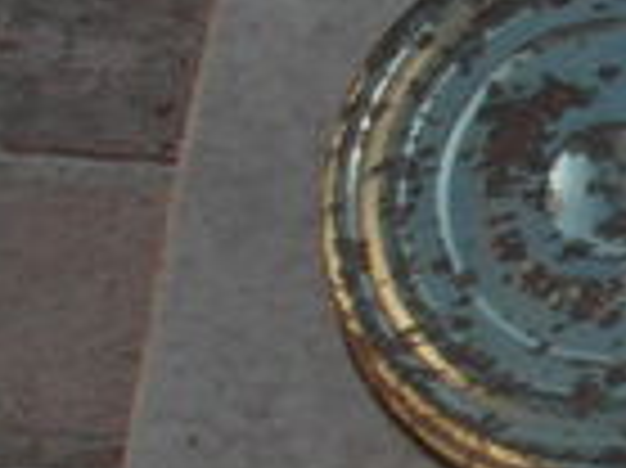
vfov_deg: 3.9
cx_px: 1878
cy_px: 702
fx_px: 6902
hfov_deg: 4.9
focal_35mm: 382
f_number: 5.4
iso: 80
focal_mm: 8.7
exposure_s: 1/180
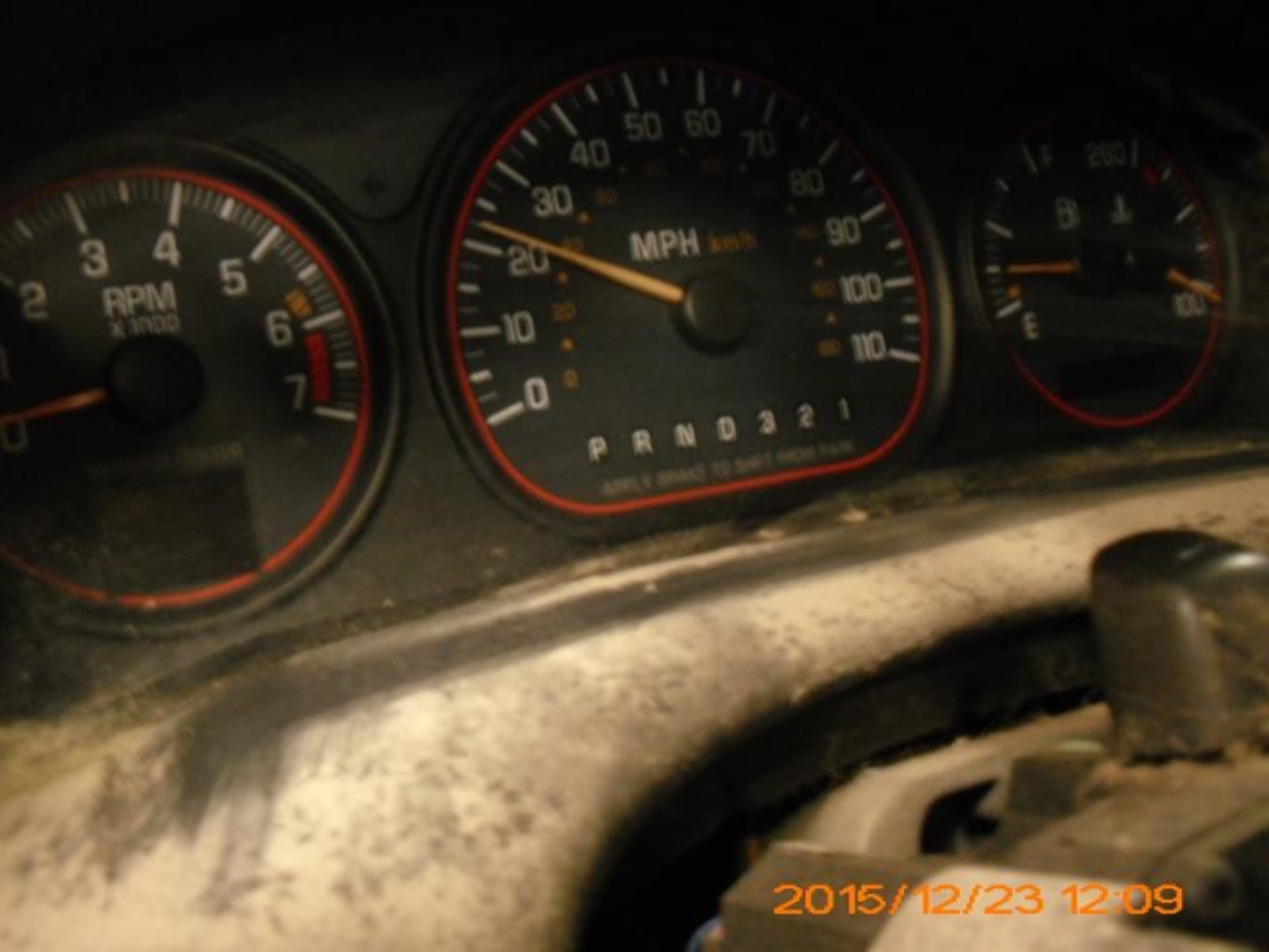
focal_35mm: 36
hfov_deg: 51.4
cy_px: 476
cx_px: 634
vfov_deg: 39.7
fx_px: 1320
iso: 400
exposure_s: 1
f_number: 3.1
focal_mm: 6.3
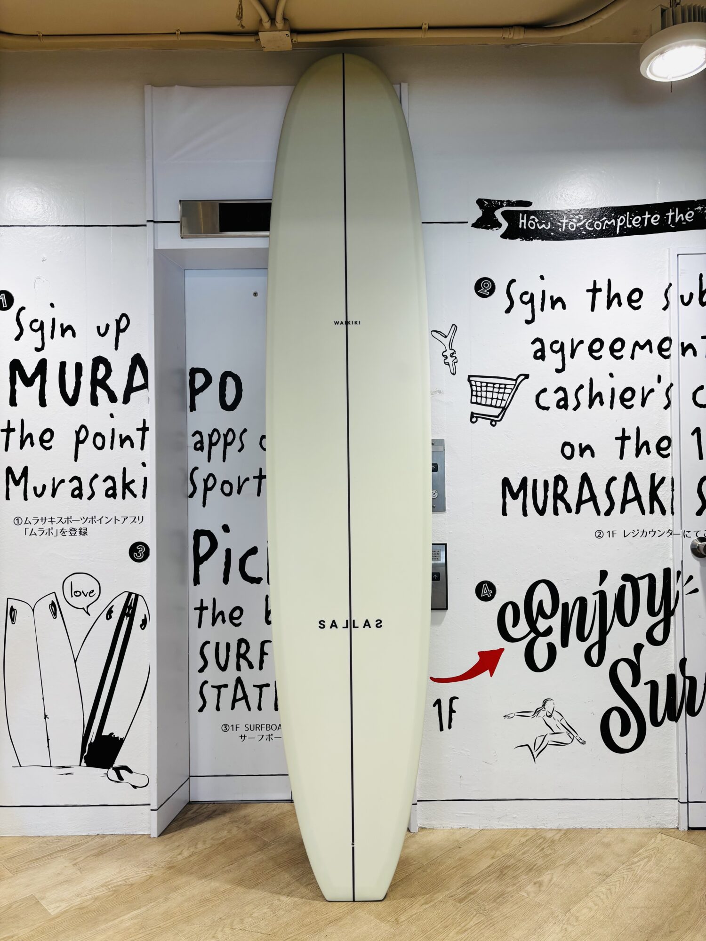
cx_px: 353
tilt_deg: +0.4
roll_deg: -0.2
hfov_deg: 53.1
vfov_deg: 67.3
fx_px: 707
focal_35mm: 26
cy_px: 470
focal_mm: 5.96
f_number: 1.6
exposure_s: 1/117
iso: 32
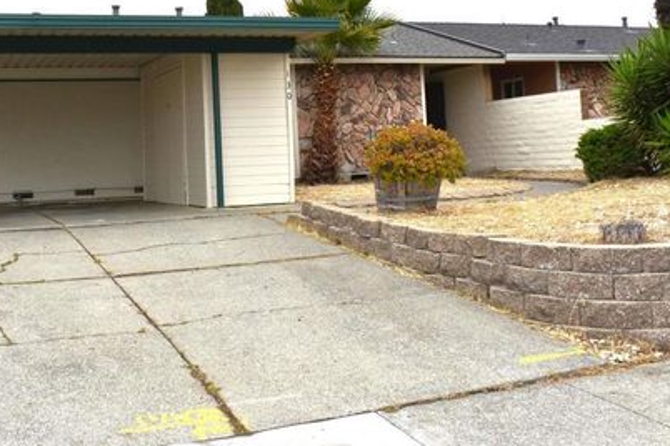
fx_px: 800
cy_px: 96
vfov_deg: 30.5
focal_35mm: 43
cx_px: 232
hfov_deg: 44.9
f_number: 9
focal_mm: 18
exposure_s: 1/250
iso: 100
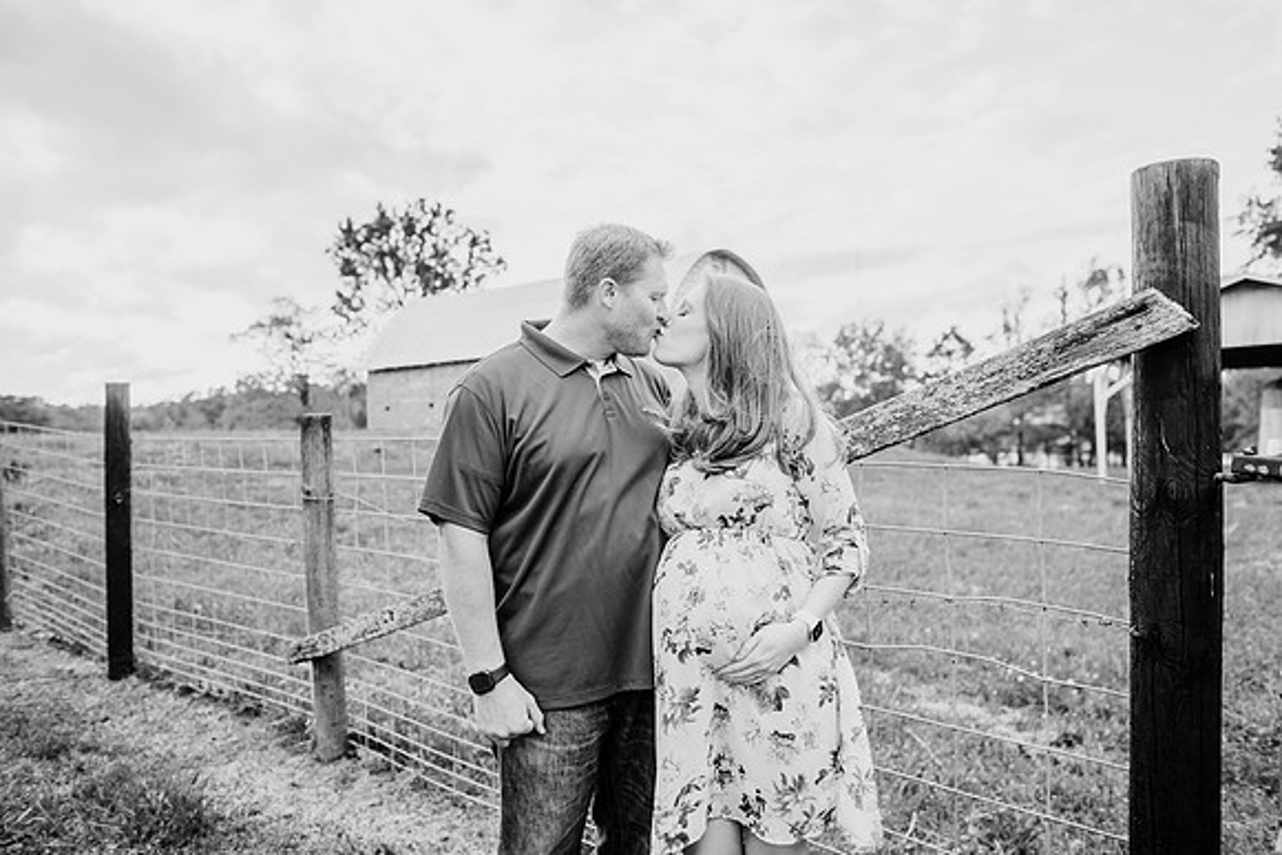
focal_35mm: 25
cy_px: 427
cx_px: 625
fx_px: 893
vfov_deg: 51.2
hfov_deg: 71.3
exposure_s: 1/500
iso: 160
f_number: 2.8
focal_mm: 24
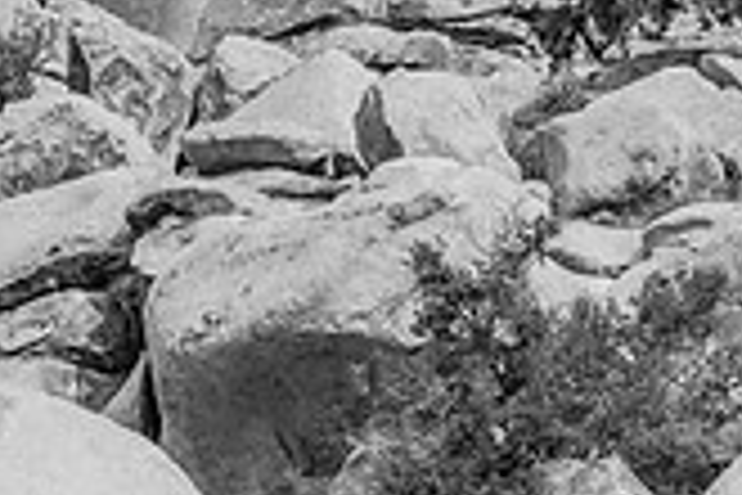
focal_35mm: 176
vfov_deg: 7.8
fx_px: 3627
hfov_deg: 11.6
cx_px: 607
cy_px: 191
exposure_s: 1/1250
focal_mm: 50
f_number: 4
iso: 100
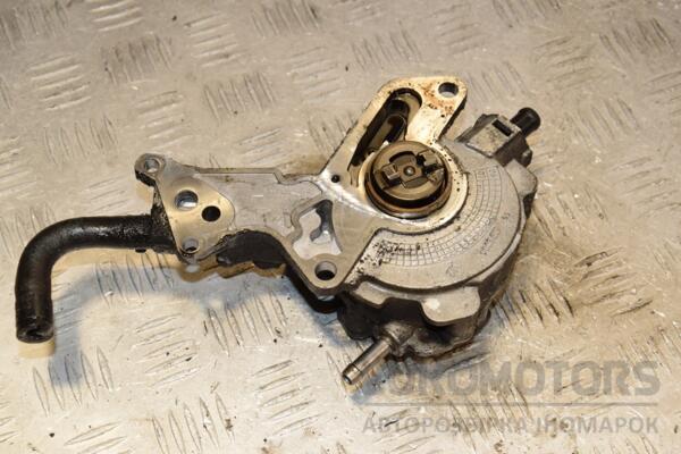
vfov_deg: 20.2
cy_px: 227
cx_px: 340
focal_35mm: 68
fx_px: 1277
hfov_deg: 29.9
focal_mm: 45
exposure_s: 1/200
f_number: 8
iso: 800
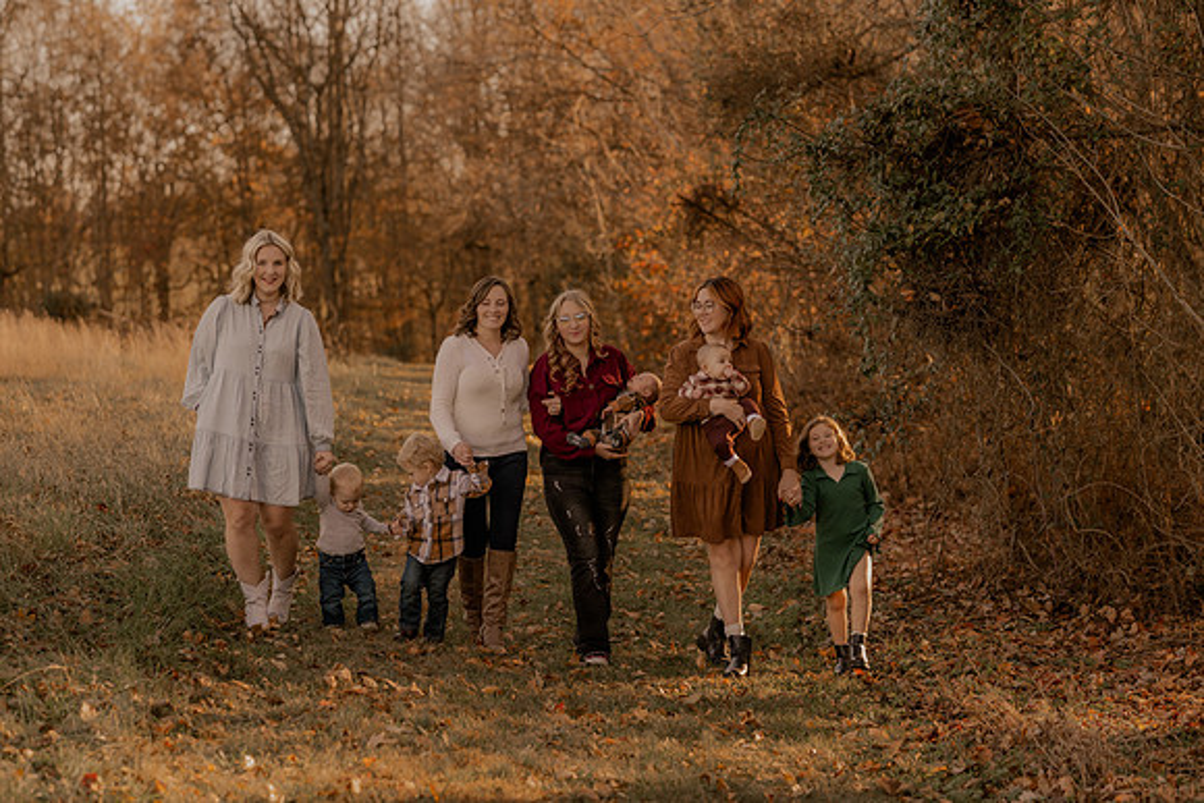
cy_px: 402
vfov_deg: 16.1
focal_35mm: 85
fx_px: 2843
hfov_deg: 23.9
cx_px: 602
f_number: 2.8
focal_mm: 85
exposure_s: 1/320
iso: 200
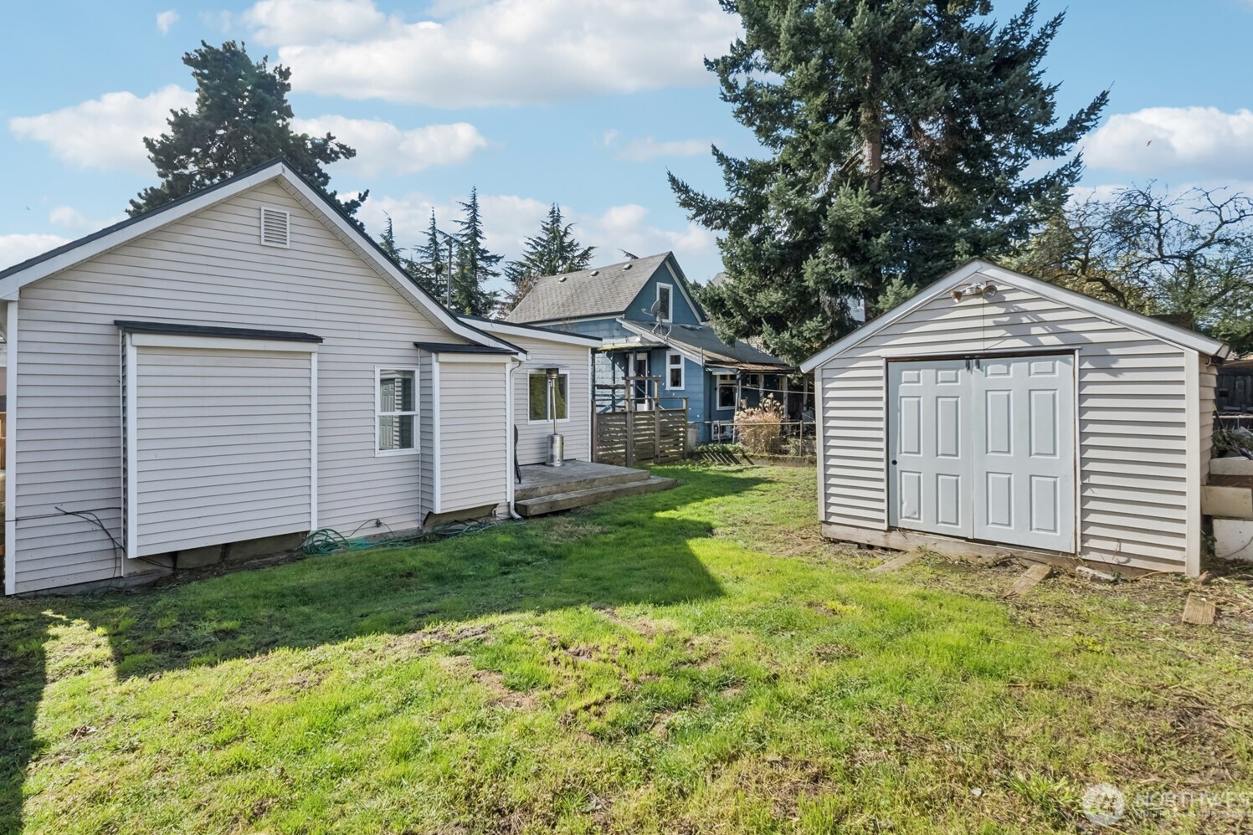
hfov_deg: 93.1
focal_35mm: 17
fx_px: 592
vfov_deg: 70.1
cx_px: 576
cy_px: 364
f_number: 9
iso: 250
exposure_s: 1/400
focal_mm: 10
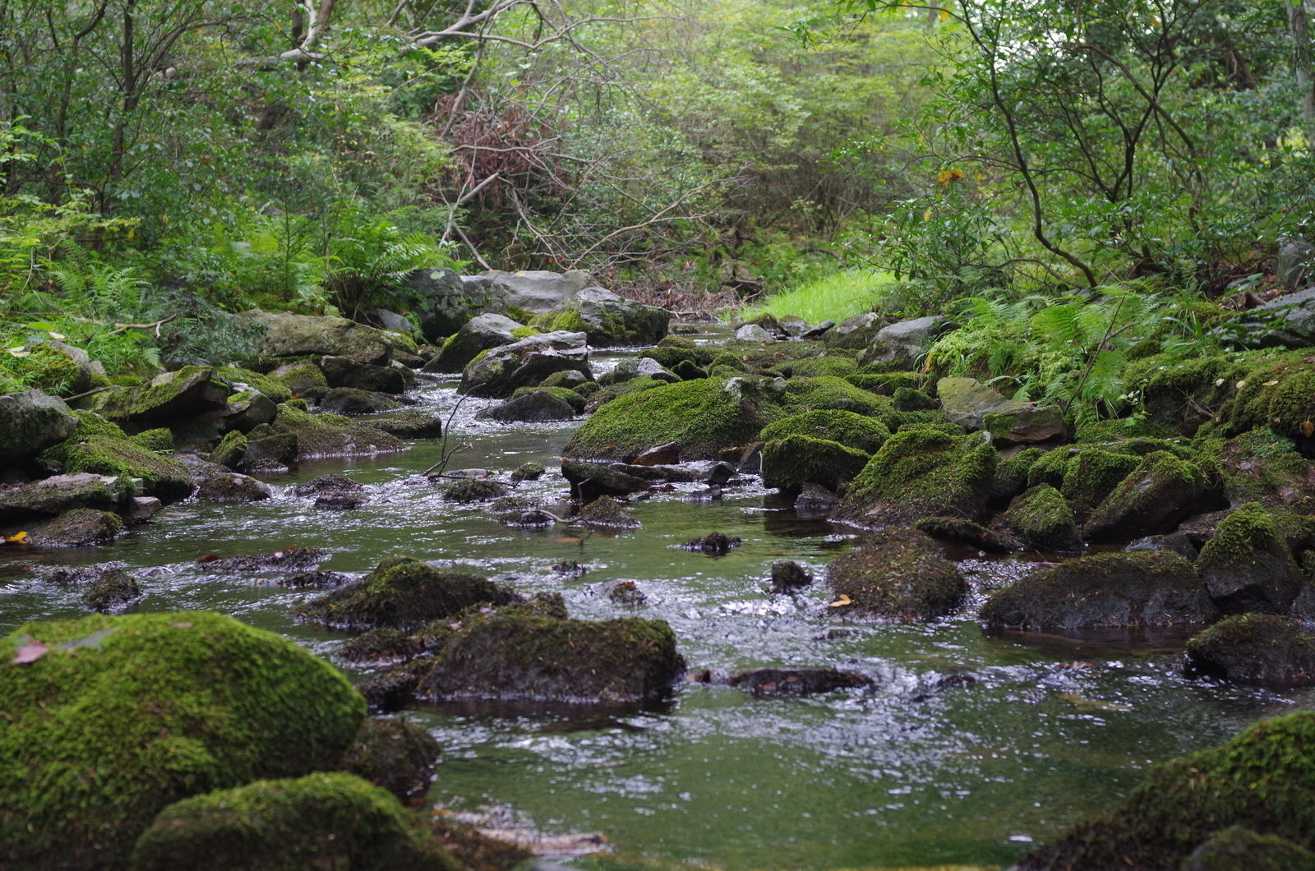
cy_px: 436
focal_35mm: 60
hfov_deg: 33.5
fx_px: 2187
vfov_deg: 22.5
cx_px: 658
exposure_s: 1/100
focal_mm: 40
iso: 400
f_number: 5.6
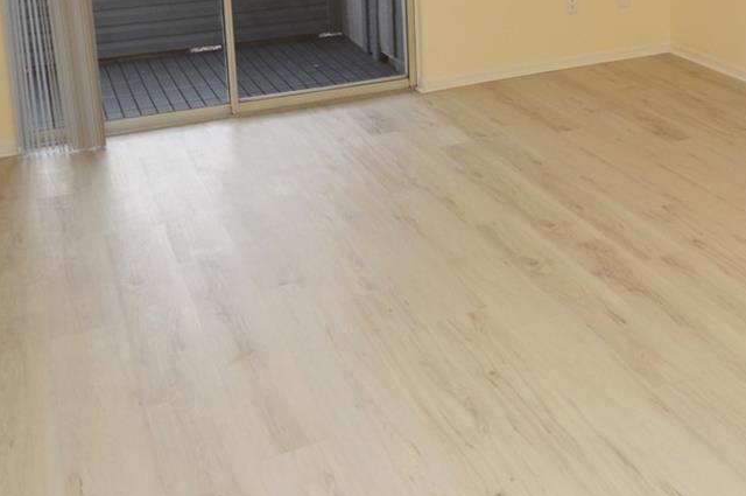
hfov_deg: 40.0
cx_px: 689
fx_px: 931
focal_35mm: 45
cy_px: 1
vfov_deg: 28.0
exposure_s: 1/125
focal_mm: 12
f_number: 5.6
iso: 320
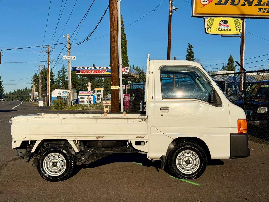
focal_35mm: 48
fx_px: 373
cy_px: 101
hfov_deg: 39.7
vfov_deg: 30.3
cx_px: 134
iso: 80
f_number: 1.78
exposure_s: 1/13333
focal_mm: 6.76
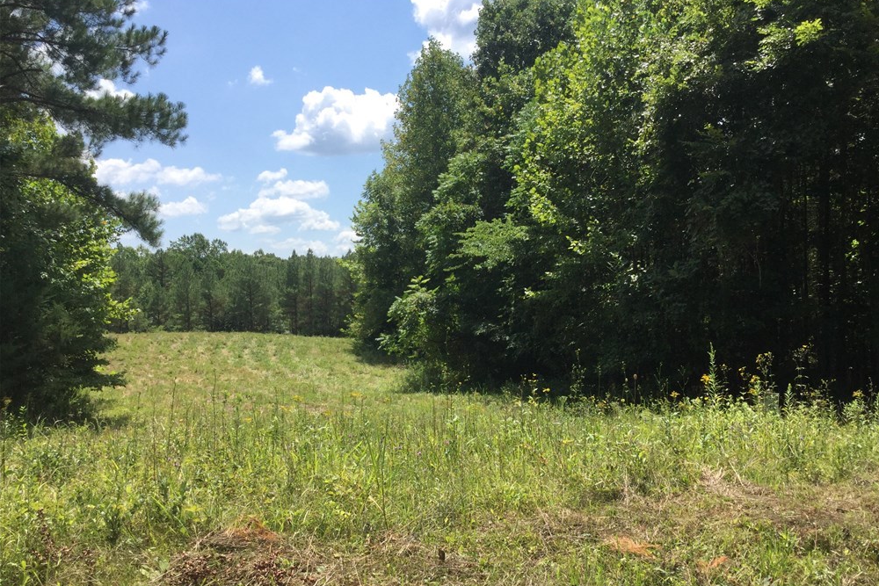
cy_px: 325
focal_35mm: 33
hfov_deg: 57.2
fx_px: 806
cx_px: 449
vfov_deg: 39.9
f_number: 2.4
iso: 25
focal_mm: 3.3
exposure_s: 1/1217
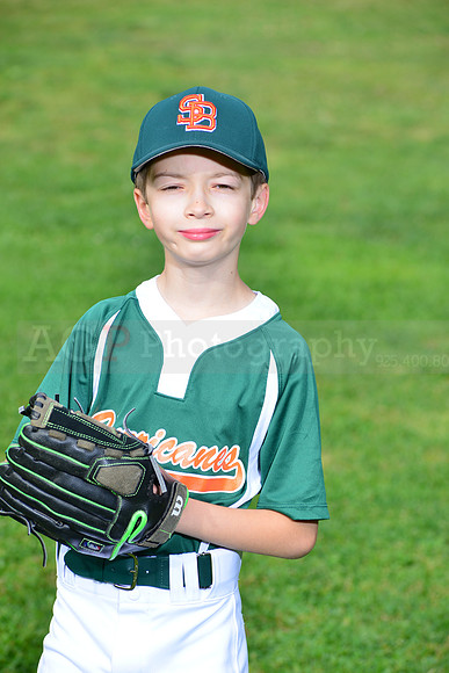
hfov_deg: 8.6
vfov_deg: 12.8
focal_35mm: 160
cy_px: 336
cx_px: 224
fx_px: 2991
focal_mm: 160
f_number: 9
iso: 250
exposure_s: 1/200
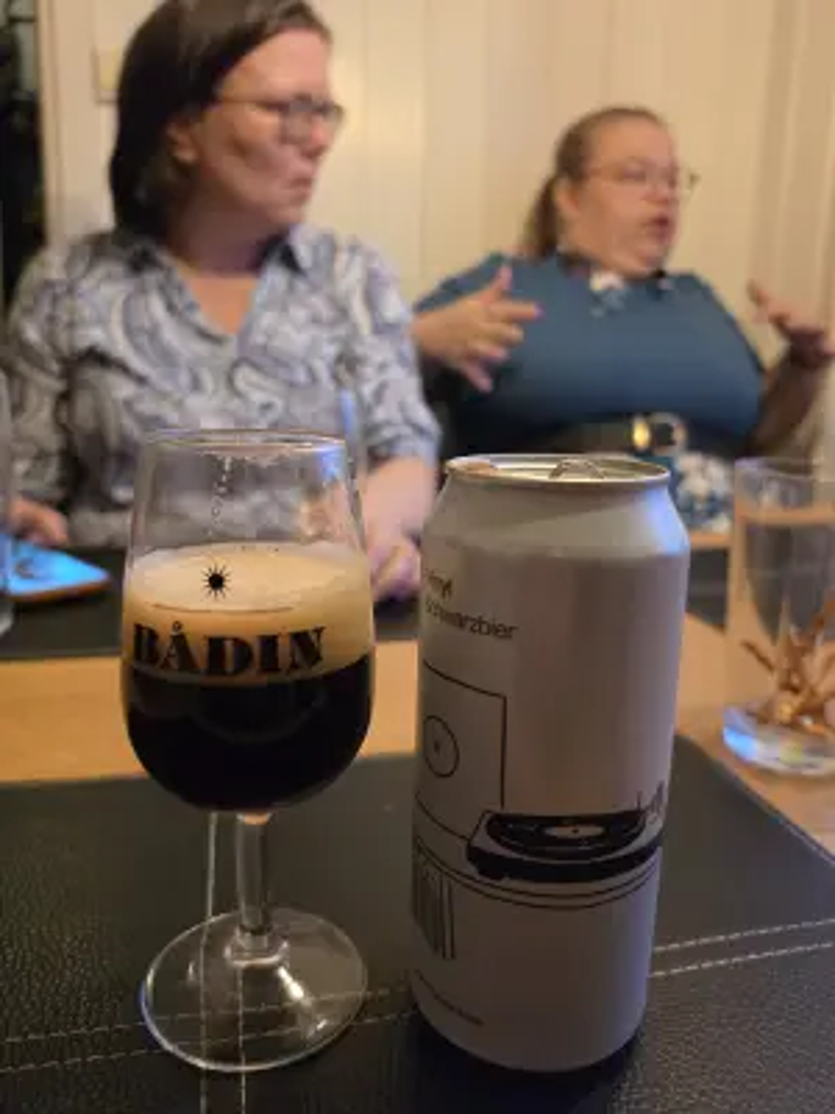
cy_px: 557
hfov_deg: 58.9
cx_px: 418
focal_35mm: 23
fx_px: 740
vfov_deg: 73.9
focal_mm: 6.5
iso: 800
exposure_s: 1/100
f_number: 1.4
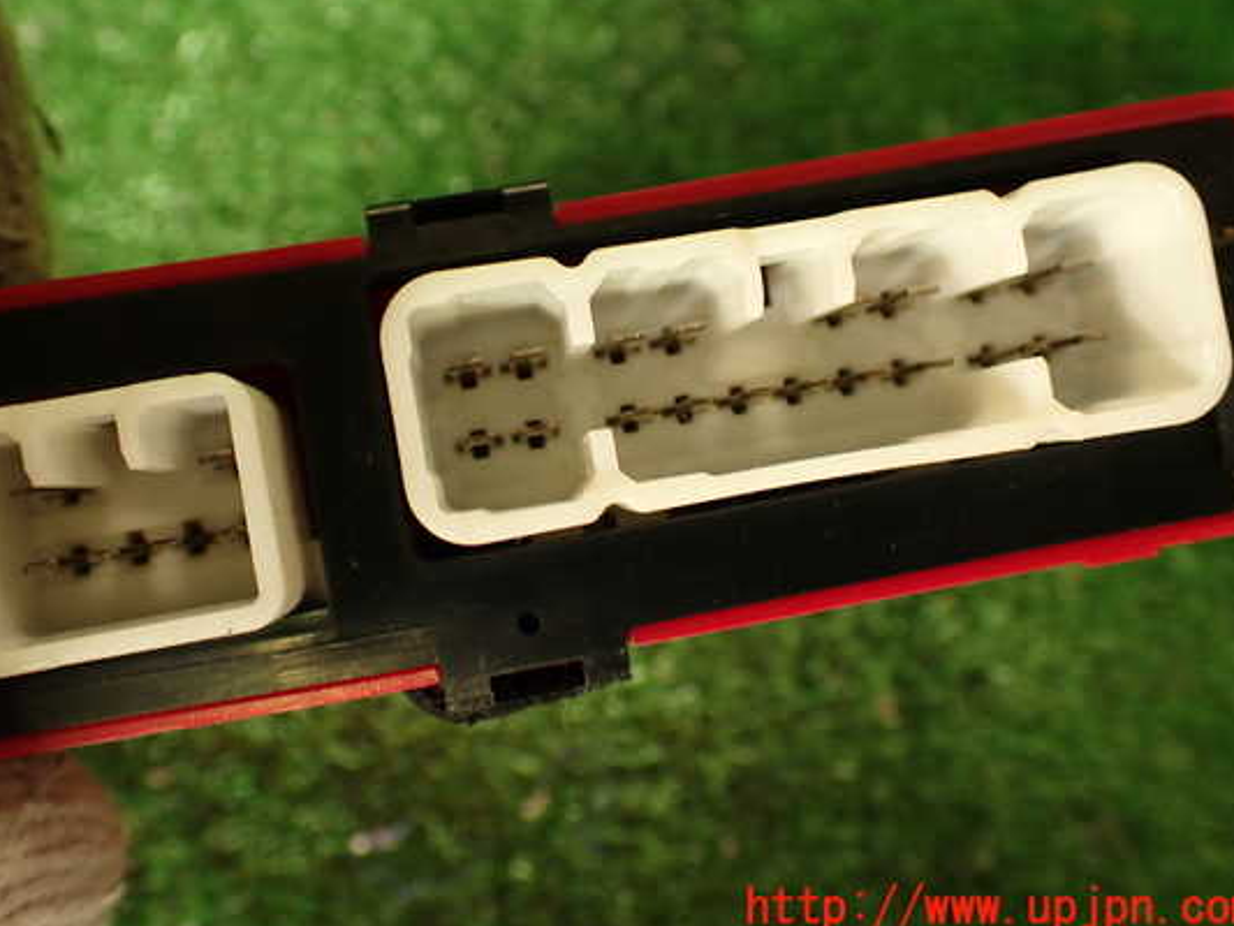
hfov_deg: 51.3
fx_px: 1284
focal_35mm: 36
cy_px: 417
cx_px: 574
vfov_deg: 39.6
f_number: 2.4
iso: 160
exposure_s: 1/60
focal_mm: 5.79
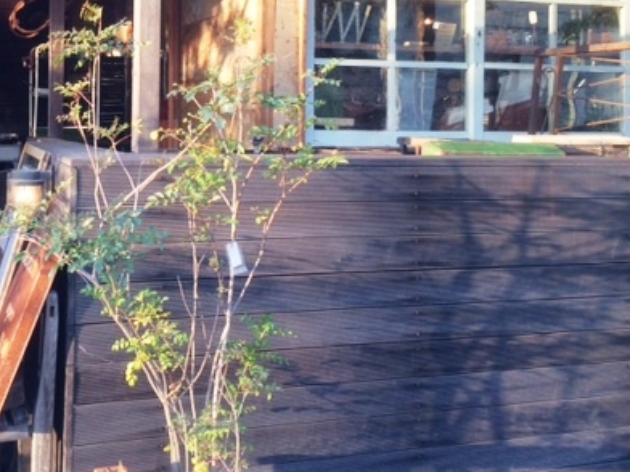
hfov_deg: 37.9
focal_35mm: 49
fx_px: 892
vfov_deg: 29.0
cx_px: 158
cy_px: 93
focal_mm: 4.12
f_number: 2.2
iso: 40
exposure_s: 1/60
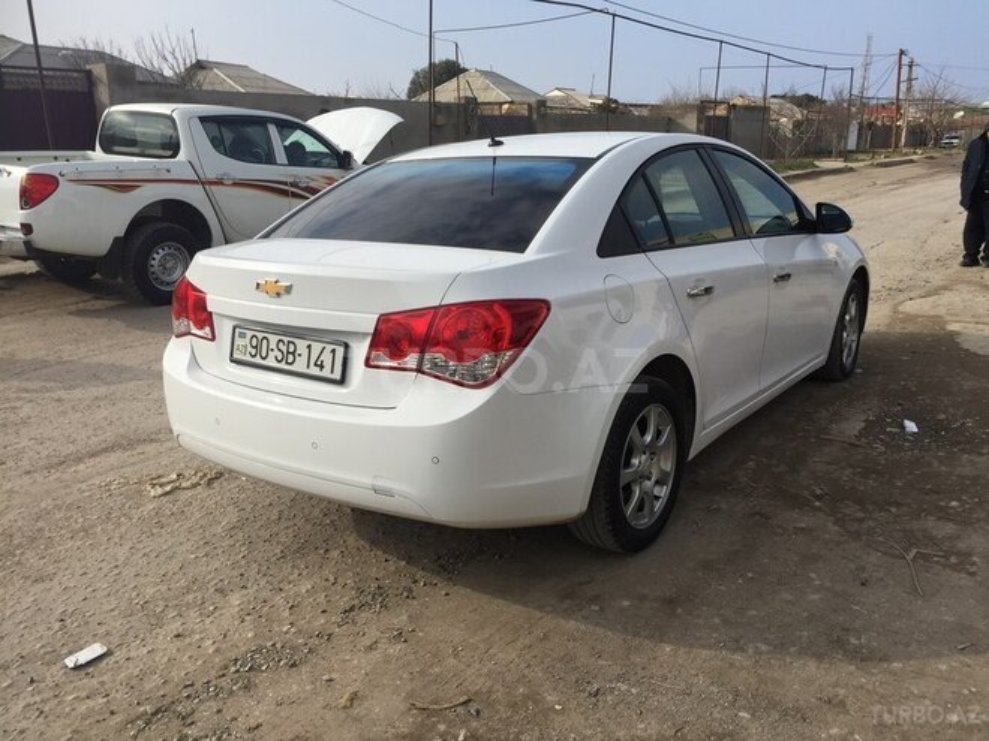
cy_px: 370
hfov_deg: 61.7
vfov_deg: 48.2
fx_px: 829
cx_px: 494
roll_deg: +0.4
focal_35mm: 29
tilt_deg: -15.9
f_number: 2.2
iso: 32
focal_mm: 4.15
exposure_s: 1/2083
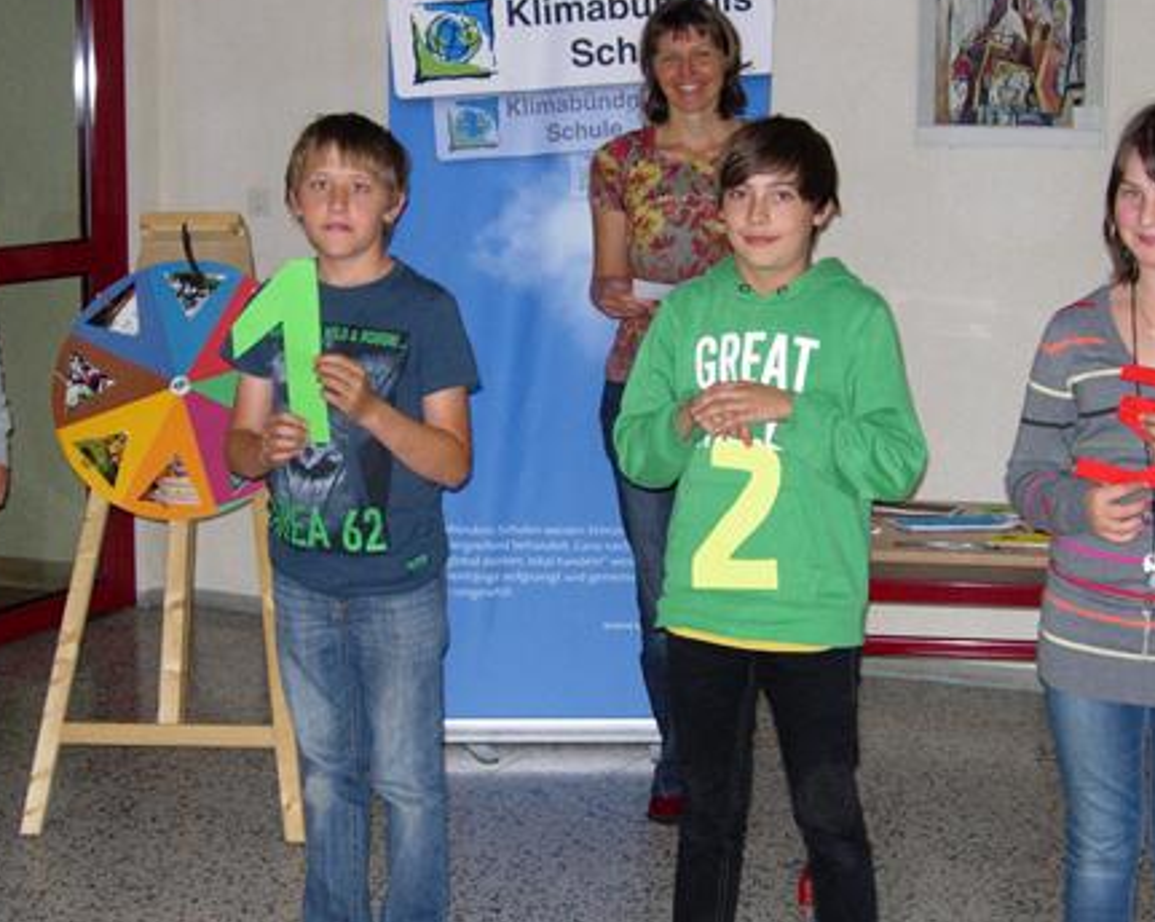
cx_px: 563
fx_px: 2527
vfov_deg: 20.7
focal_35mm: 74
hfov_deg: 25.7
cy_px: 515
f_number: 3.2
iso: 183
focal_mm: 10.6
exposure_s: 1/148
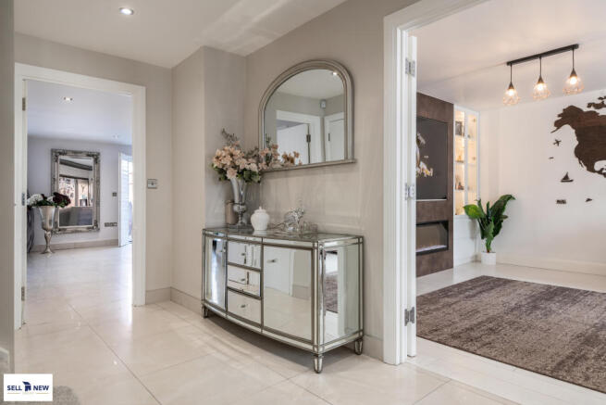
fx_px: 370
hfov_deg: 78.6
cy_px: 202
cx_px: 303
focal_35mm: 22
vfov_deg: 57.3
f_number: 9
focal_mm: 22
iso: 80
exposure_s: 1/4
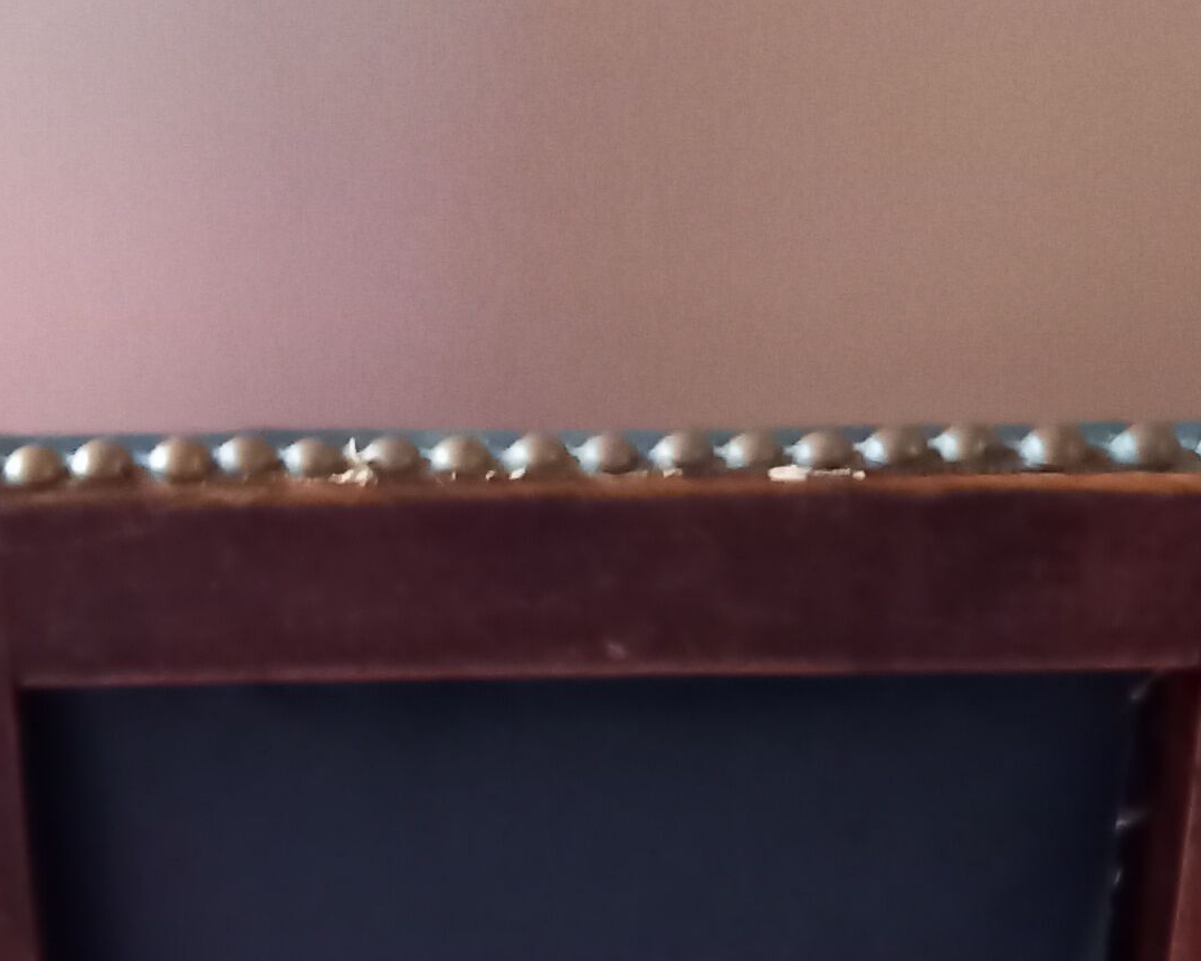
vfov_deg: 13.3
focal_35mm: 100
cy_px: 1921
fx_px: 3554
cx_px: 426
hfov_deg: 19.1
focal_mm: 4
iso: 500
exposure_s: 1/20
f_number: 1.8
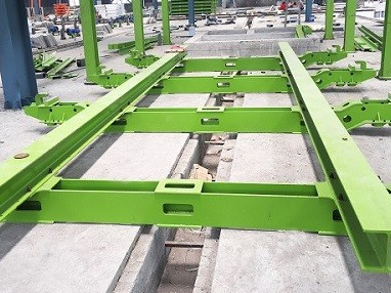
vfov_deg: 37.6
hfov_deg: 48.9
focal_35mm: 38
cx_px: 175
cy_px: 120
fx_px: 429
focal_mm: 4.15
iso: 32
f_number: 2.2
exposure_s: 1/107
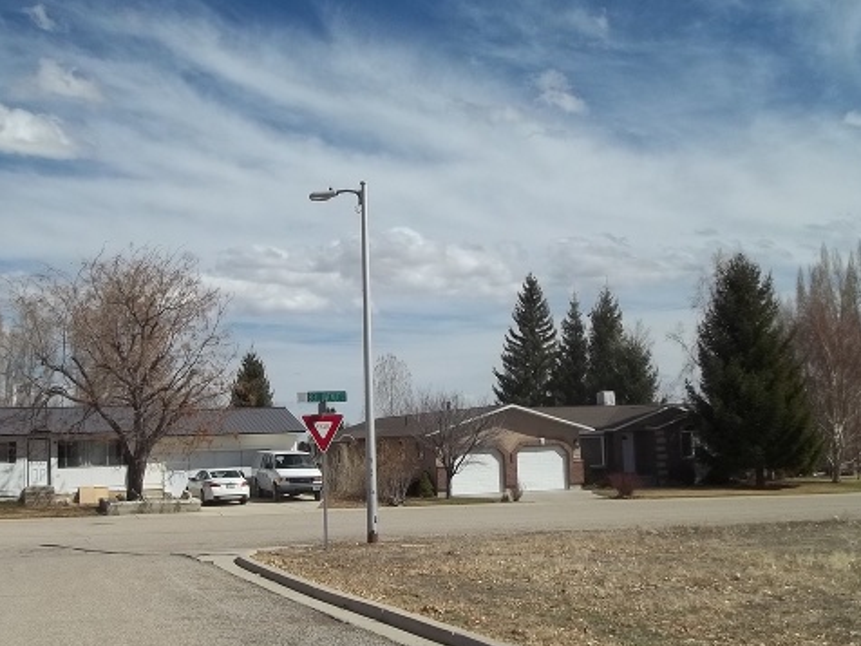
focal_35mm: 43
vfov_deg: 33.6
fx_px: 1070
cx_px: 391
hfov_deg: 43.8
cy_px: 362
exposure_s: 1/320
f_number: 8.8
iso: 64
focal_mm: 5.7
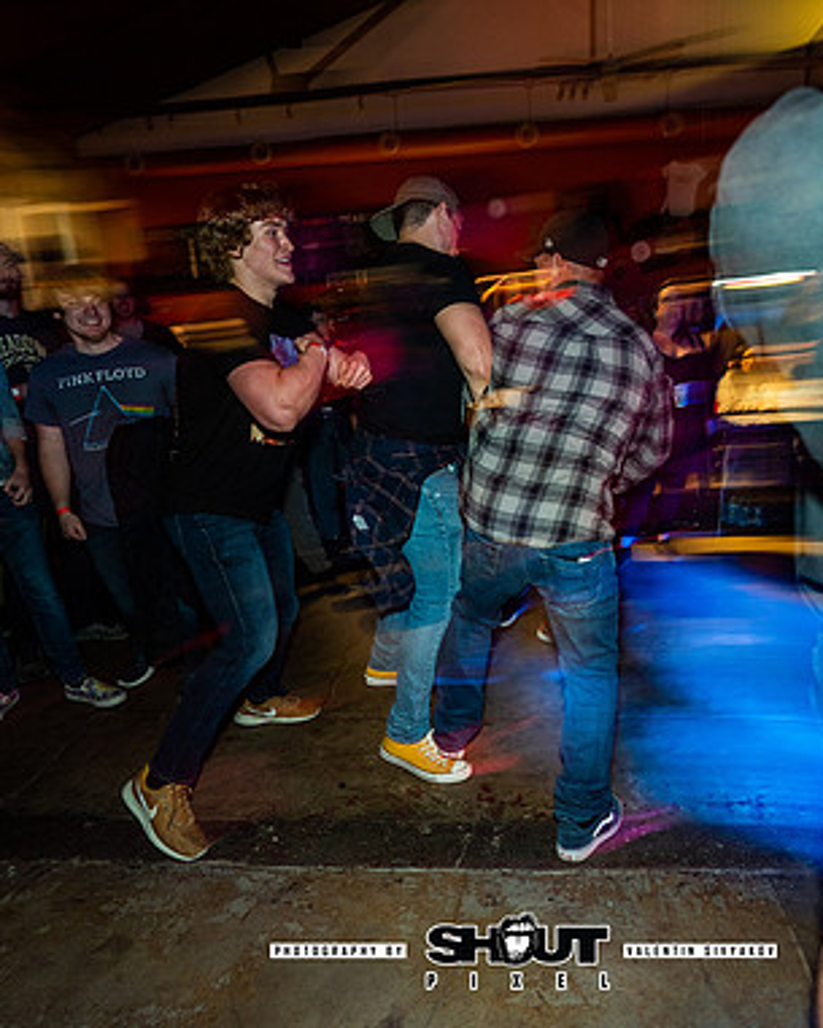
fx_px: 609
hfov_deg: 66.9
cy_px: 514
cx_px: 523
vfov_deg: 80.4
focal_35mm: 20
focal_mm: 14
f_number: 2.8
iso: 320
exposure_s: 1/10
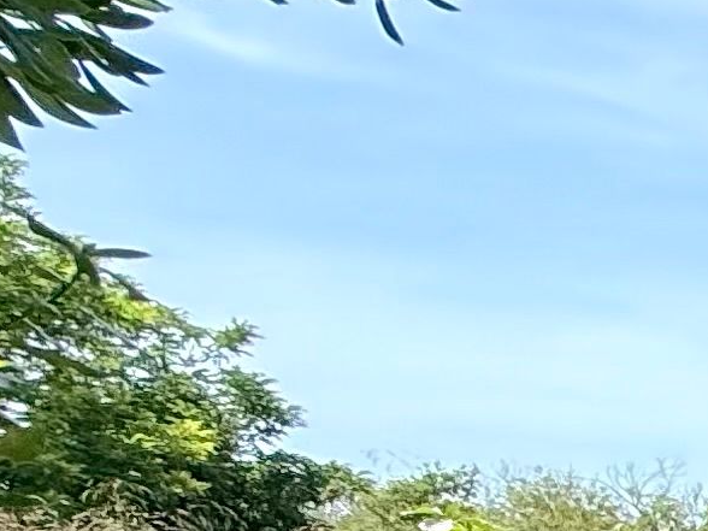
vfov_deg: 14.4
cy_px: 795
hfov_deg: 11.4
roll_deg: +1.7
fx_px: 1963
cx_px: 2132
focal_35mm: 96
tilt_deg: -4.8
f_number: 2.2
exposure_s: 1/1050
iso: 50
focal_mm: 2.22
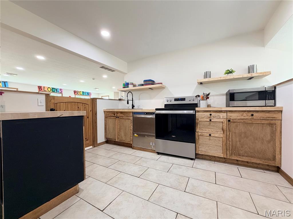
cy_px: 110
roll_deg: +0.6
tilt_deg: -0.8
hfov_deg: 102.1
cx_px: 146
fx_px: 119
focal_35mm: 14
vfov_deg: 85.7
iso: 200
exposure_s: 1/60
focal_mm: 2.22
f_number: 2.2
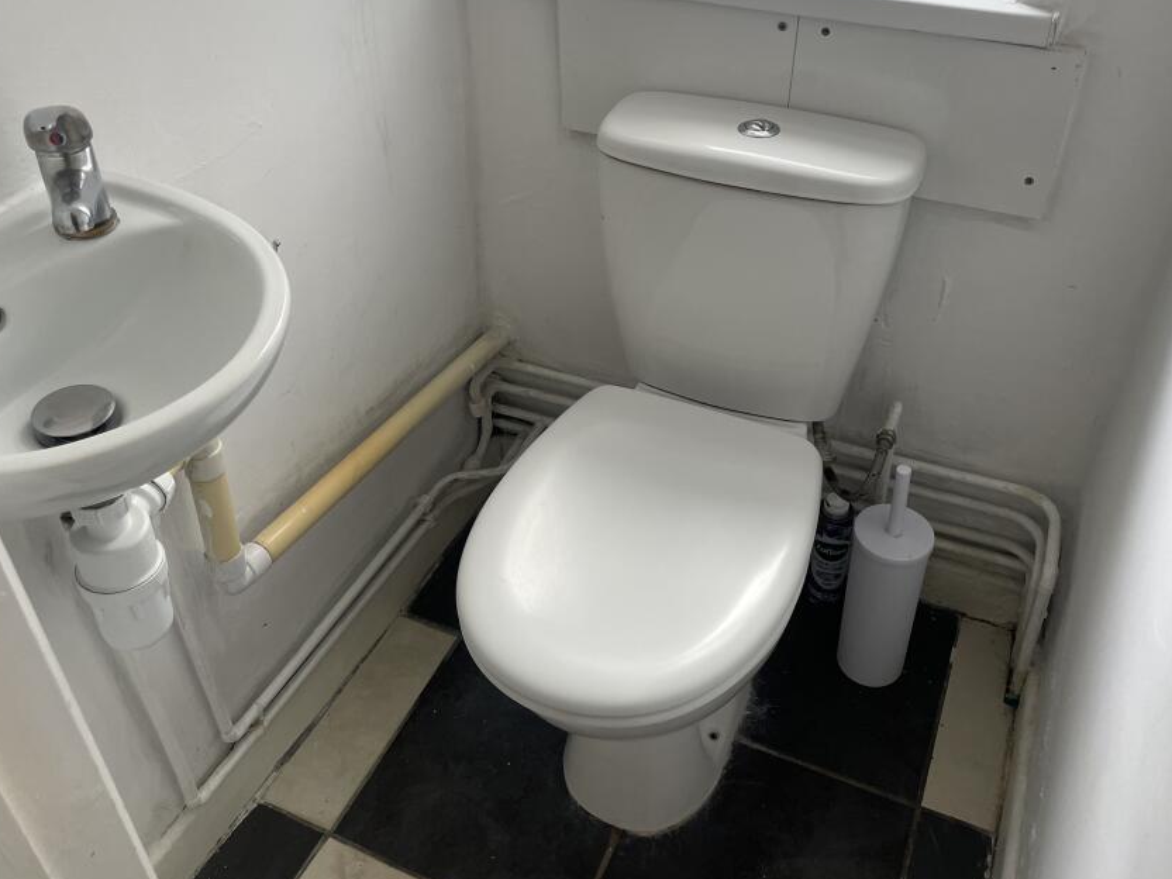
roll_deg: +0.7
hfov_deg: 56.8
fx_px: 1083
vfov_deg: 44.0
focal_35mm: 32
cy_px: 370
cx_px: 589
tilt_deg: -37.6
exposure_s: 1/121
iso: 80
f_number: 1.6
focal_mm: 4.2
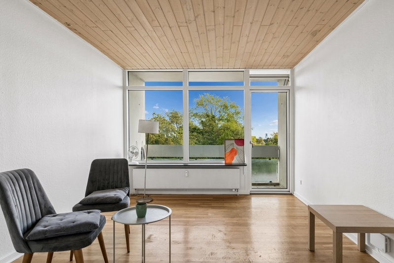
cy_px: 132
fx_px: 208
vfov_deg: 64.5
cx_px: 197
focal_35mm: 19
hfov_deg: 86.9
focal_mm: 19
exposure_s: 1/400
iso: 800
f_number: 7.1
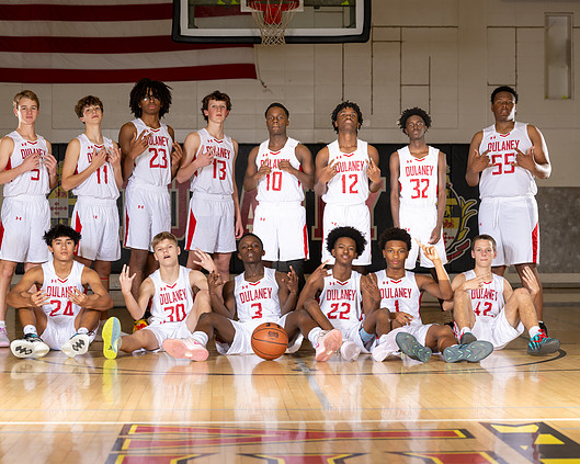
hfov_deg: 21.3
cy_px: 233
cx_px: 273
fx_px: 1545
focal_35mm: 90
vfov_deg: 17.1
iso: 400
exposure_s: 1/125
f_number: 5
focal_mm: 79
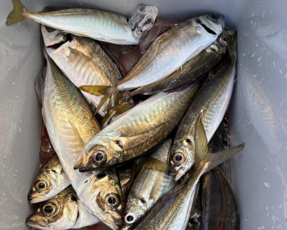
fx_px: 289
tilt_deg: -86.8
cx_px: 143
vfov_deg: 41.4
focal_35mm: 34
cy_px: 187
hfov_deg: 52.8
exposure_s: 1/270
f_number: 1.6
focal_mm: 5.96
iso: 40
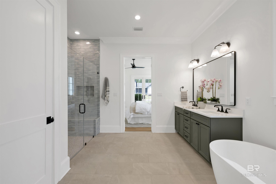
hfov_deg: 104.3
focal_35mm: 14
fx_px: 107
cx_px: 138
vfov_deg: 81.2
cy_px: 92
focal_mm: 14
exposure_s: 1/20
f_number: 11
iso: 400
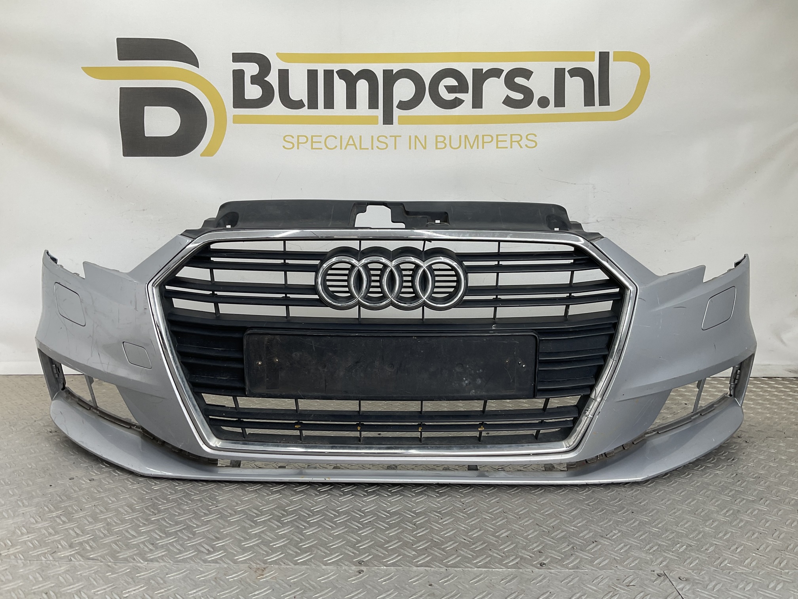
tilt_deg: -8.1
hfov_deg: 61.7
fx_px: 669
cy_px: 300
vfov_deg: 48.2
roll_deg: -1.4
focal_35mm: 29
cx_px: 399
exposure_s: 1/138
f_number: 1.8
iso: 16
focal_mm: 3
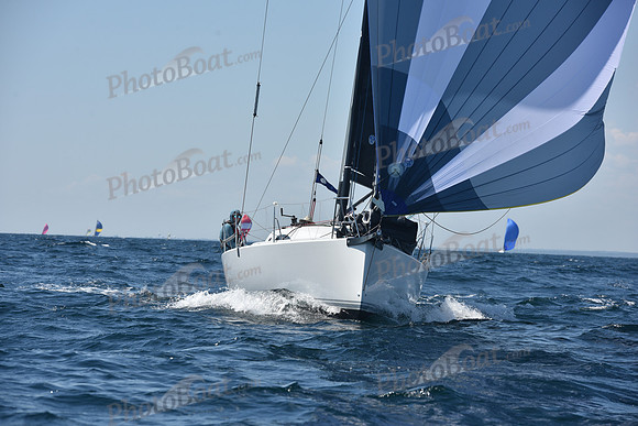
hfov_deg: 12.4
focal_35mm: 165
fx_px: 2925
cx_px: 319
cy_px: 213
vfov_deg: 8.3
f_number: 9
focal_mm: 165
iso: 200
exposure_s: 1/1000
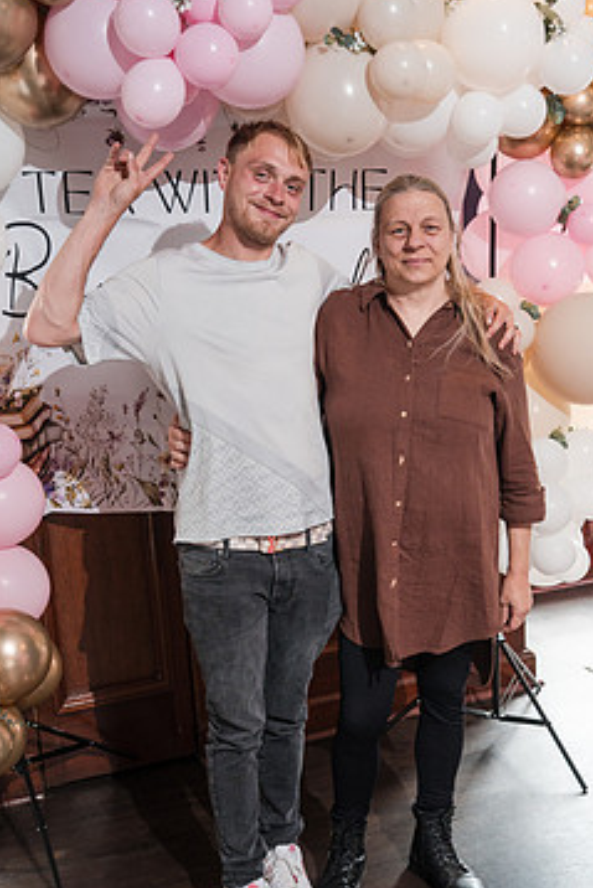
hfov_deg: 30.5
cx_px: 342
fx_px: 1086
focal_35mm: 44
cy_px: 484
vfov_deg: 44.4
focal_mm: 35
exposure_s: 1/250
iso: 2000
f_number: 4
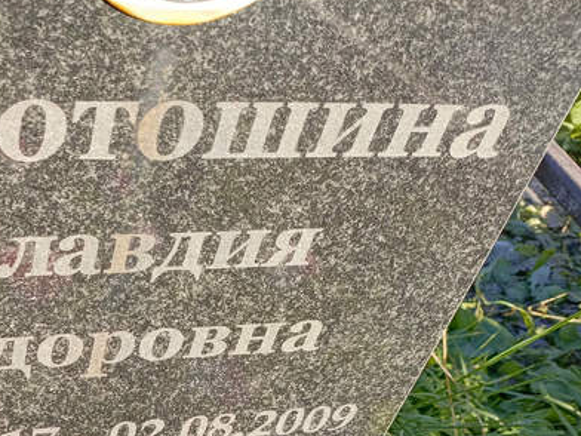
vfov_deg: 27.0
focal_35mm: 51
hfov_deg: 34.9
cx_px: 37
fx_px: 856
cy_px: 435
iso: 110
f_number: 1.69
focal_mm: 4.76
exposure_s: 1/283
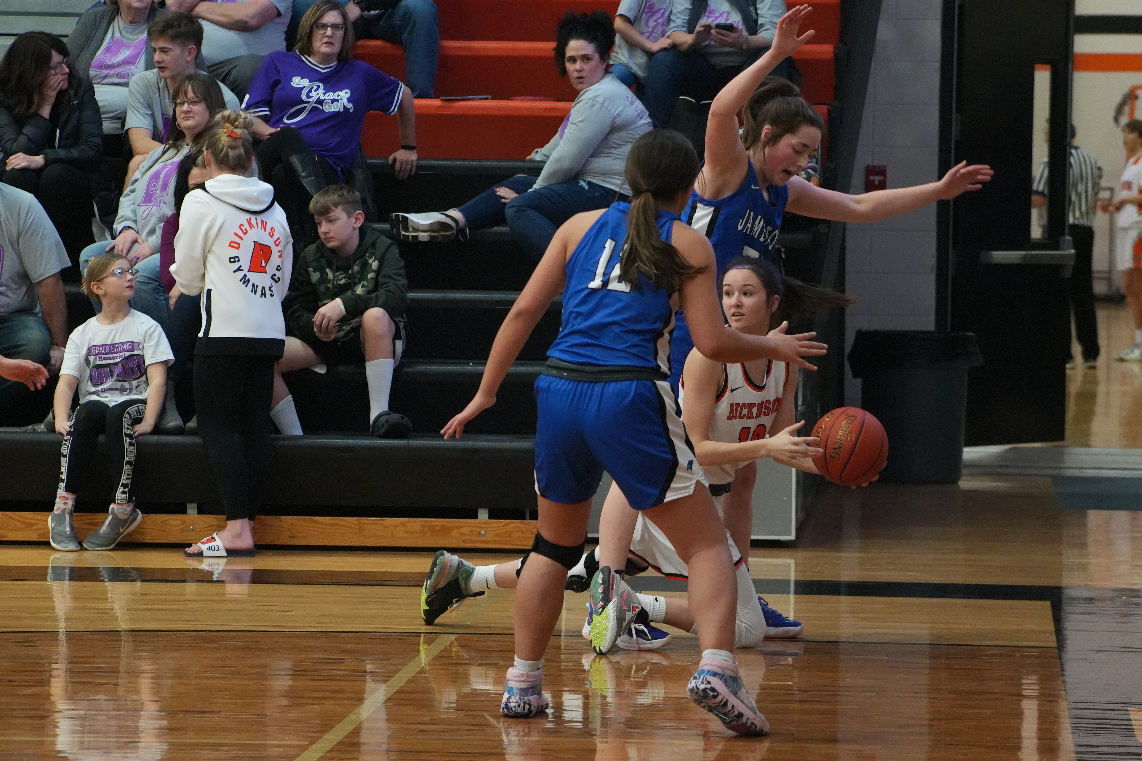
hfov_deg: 16.4
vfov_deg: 11.0
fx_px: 3965
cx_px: 571
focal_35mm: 125
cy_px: 380
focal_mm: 125
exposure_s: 1/500
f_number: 5.6
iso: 10000
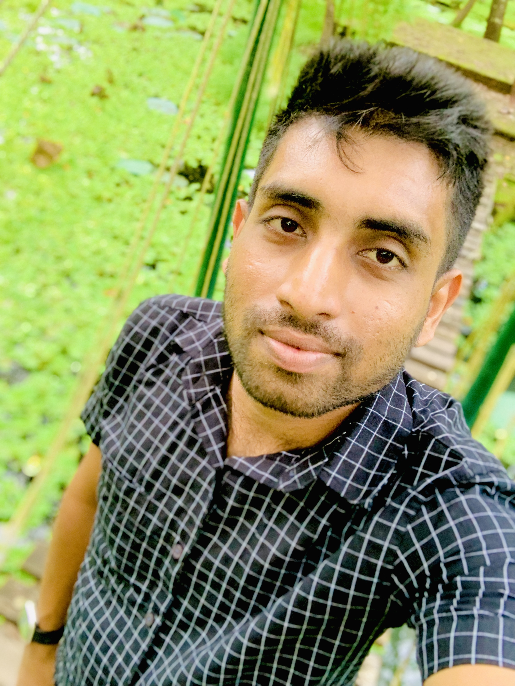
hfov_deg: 44.2
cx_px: 258
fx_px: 635
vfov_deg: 56.8
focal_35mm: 32
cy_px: 343
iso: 320
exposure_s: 1/48
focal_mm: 2.87
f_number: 2.2
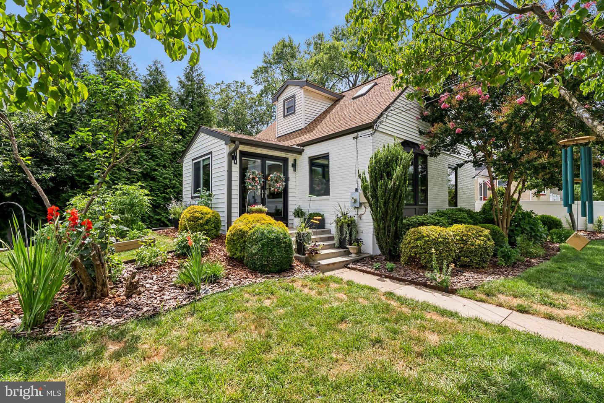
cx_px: 302
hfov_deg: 96.7
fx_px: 269
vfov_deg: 73.8
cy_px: 202
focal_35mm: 16
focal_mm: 16
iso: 80
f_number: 8
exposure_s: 1/125
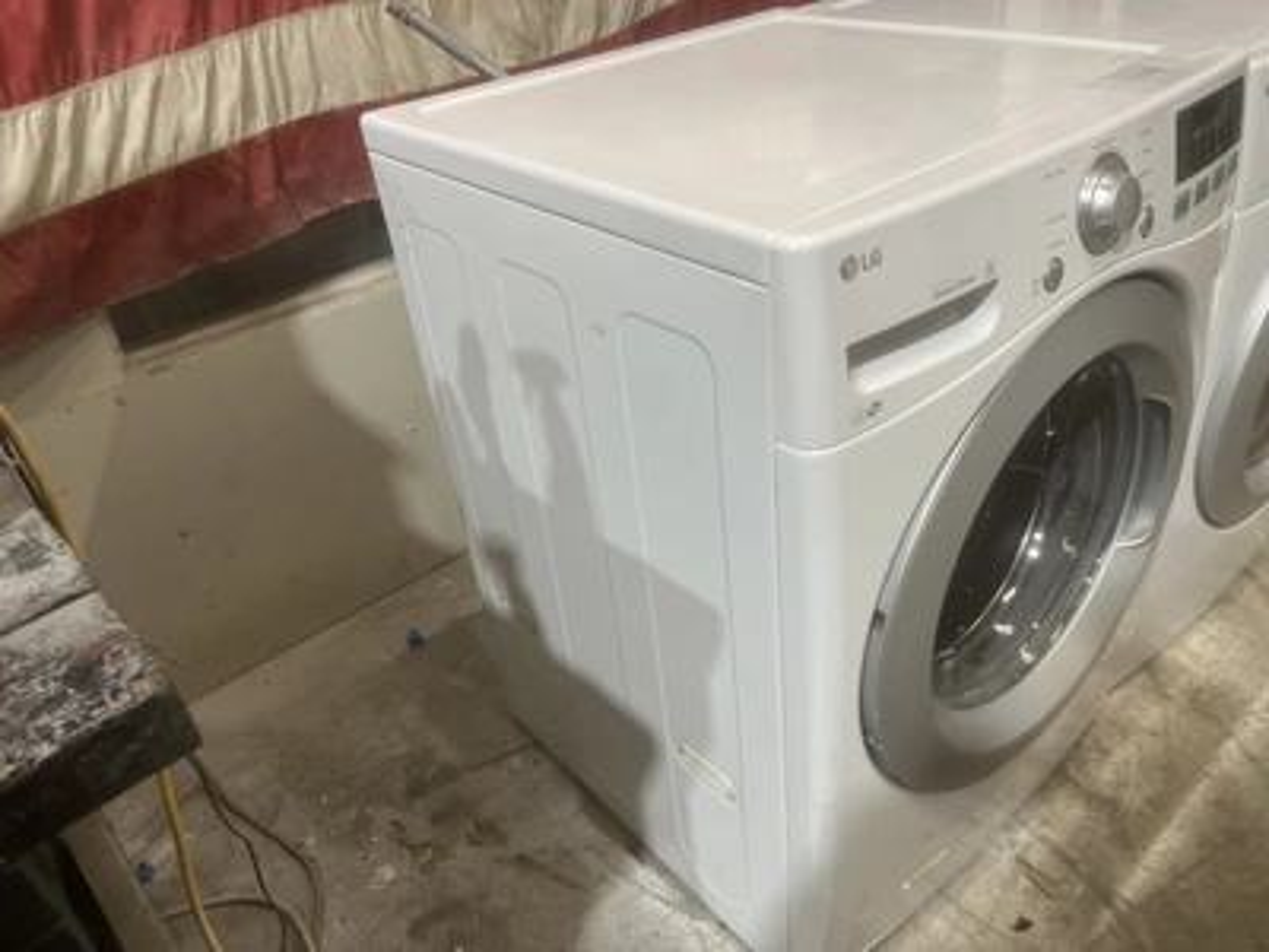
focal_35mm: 26
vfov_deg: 53.1
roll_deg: +5.6
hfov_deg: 67.3
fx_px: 953
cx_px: 634
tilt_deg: -31.4
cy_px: 476
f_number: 1.6
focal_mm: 5.1
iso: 125
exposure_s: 1/120
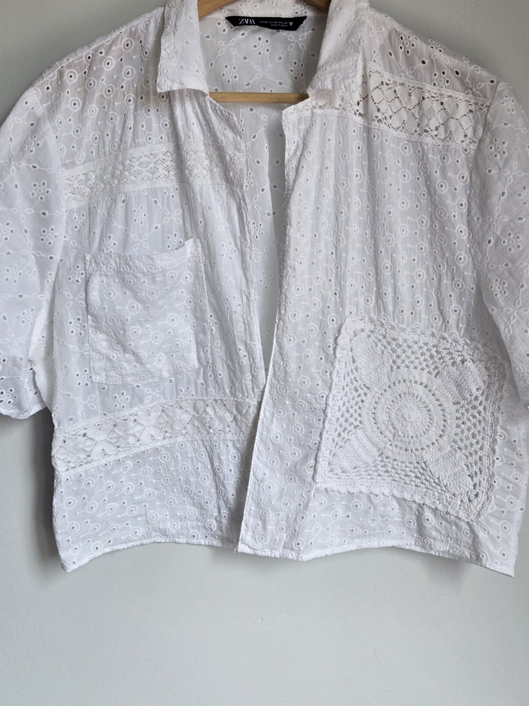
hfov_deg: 48.2
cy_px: 373
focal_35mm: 29
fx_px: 591
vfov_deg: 61.6
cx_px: 255
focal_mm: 5.4
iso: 64
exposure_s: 1/182
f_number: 1.8
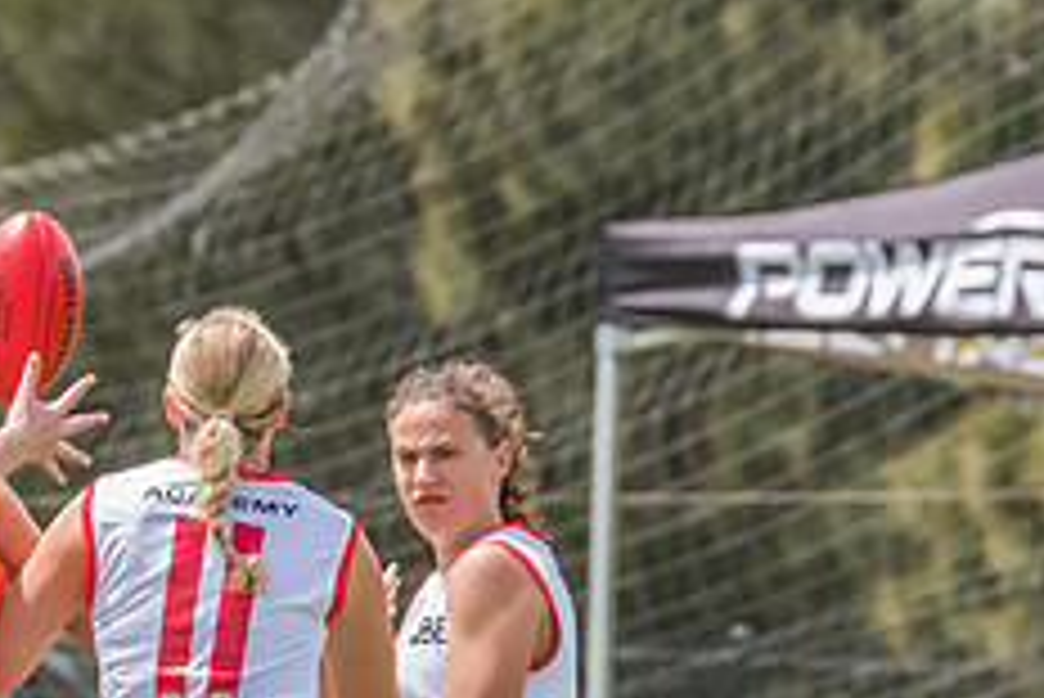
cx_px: -319
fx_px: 52608
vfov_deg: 0.8
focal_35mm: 1813
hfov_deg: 1.1
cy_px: 903
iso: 800
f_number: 8
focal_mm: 300
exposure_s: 1/1600
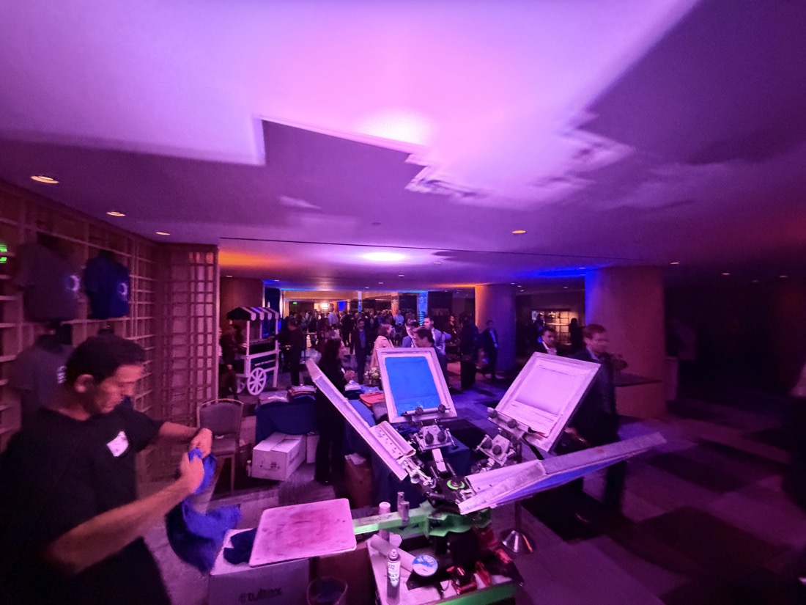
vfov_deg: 85.7
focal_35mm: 14
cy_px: 302
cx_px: 403
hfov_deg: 102.1
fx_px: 326
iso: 1250
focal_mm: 2.22
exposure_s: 1/50
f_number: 2.2
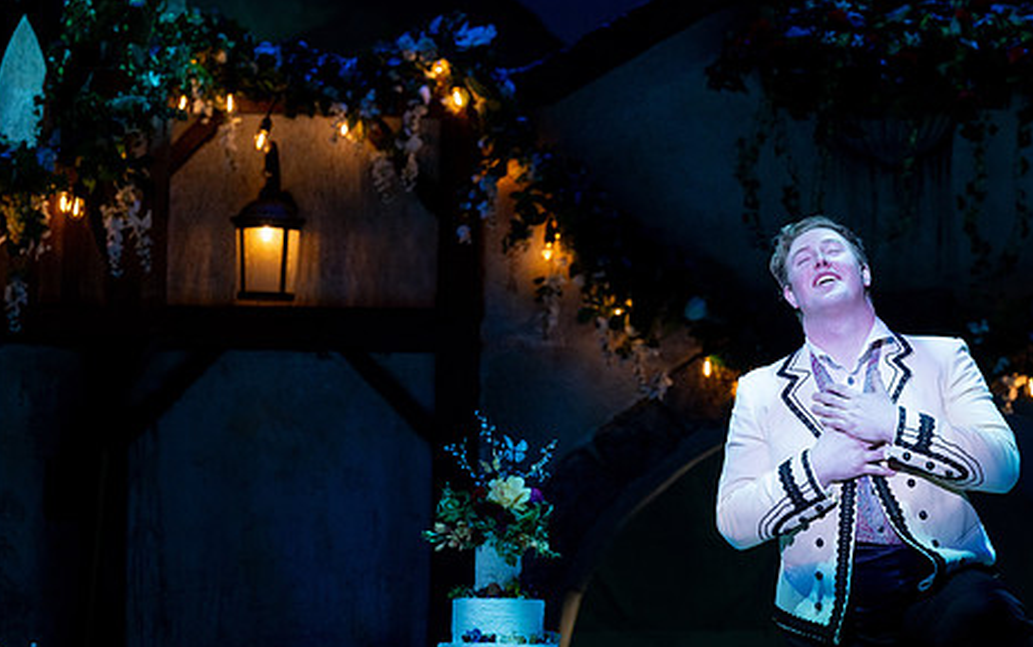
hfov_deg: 9.7
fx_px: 6113
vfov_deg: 6.1
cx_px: 600
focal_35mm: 217
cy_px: 392
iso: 1000
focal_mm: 170
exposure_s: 1/160
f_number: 5
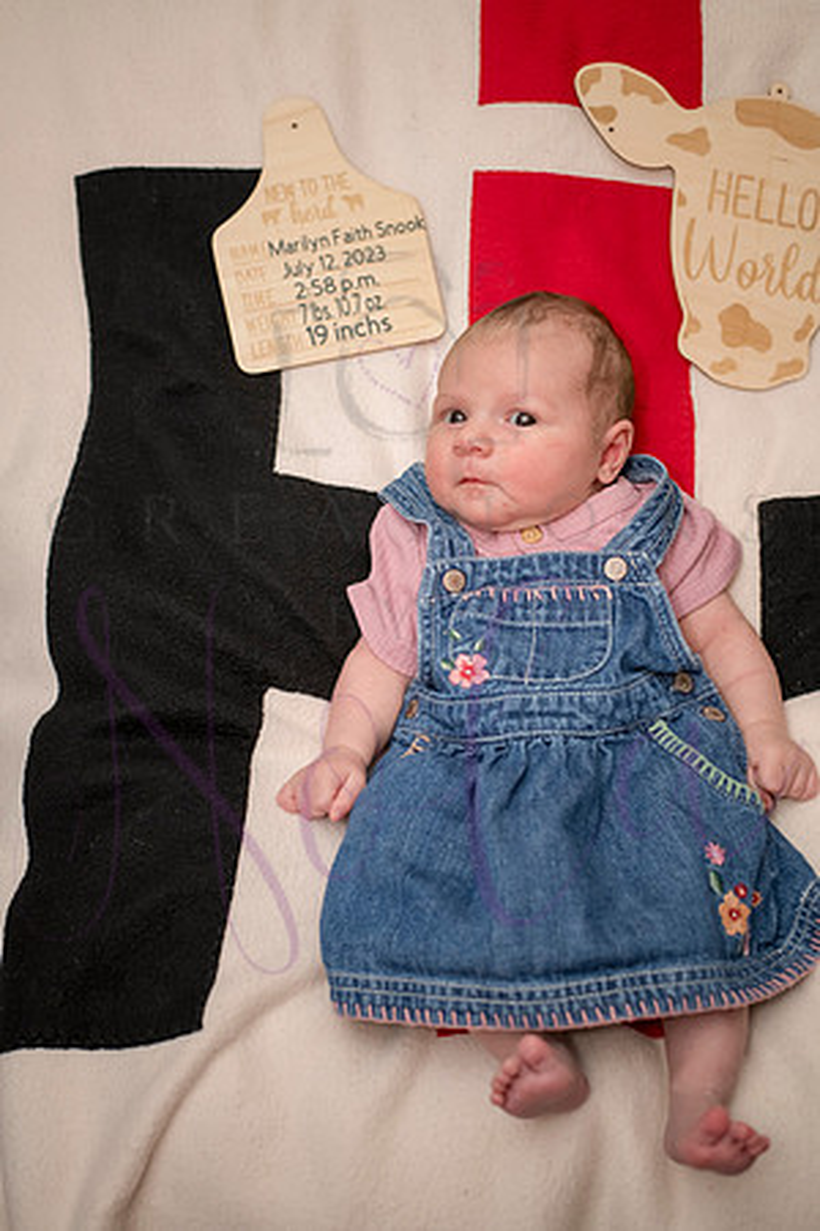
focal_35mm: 50
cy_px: 616
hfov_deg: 27.0
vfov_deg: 39.6
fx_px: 1708
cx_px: 410
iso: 800
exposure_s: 1/250
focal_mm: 50
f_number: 4
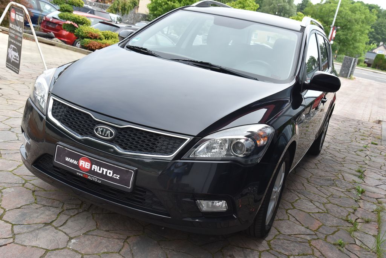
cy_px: 129
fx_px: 429
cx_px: 193
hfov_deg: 48.4
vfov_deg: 33.4
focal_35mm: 40
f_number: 8
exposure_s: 1/250
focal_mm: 40
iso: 500
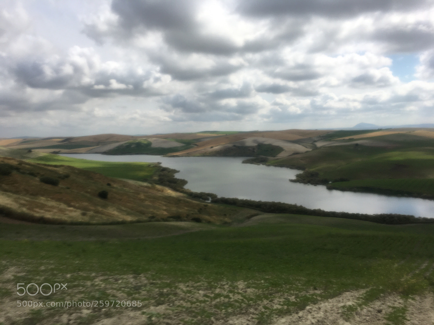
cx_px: 217
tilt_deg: -3.9
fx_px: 364
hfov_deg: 61.7
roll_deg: +1.4
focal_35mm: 29
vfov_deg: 48.2
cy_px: 162
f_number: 2.2
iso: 25
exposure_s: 1/2747
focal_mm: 4.15
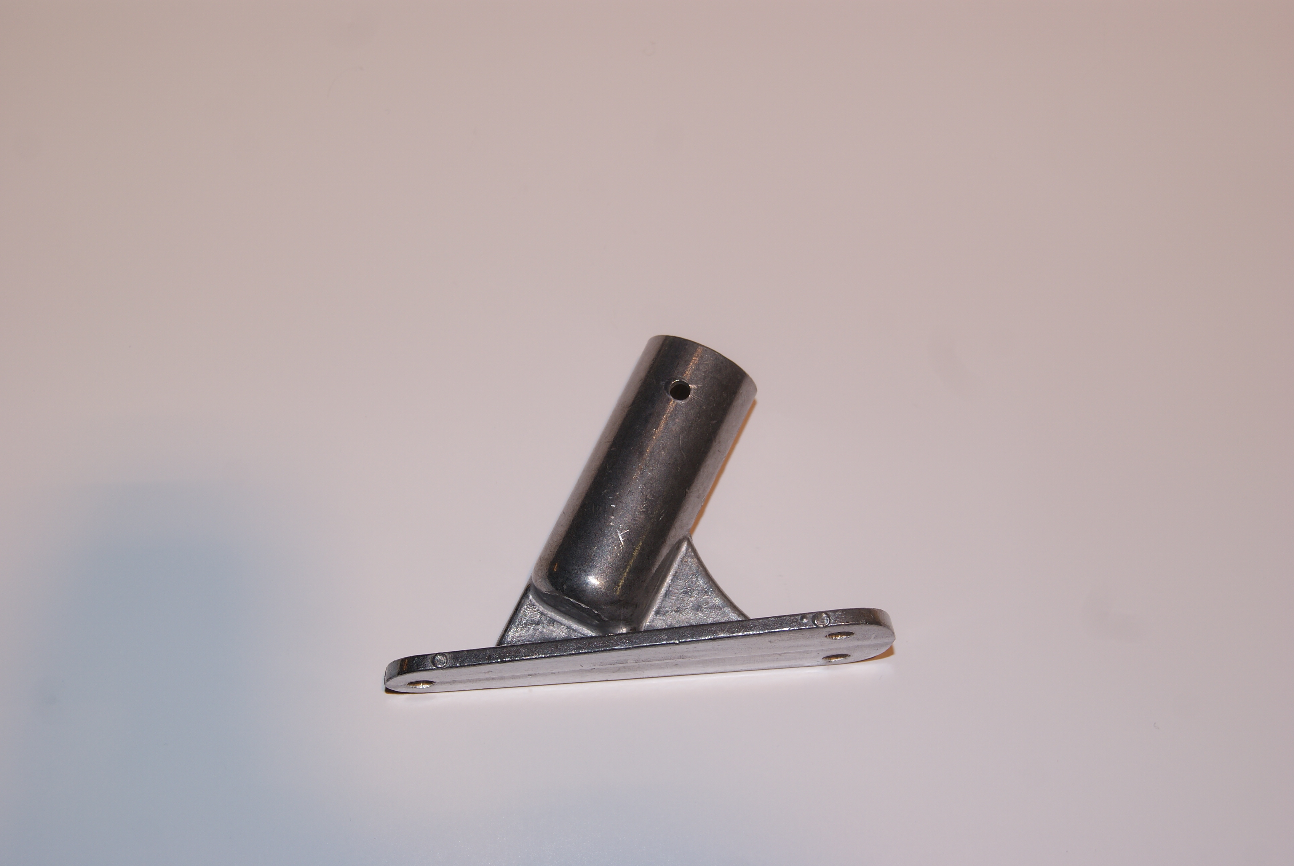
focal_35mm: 52
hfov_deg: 37.8
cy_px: 433
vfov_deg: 25.8
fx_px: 1889
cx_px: 647
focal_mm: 35
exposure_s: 1/160
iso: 100
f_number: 5.6
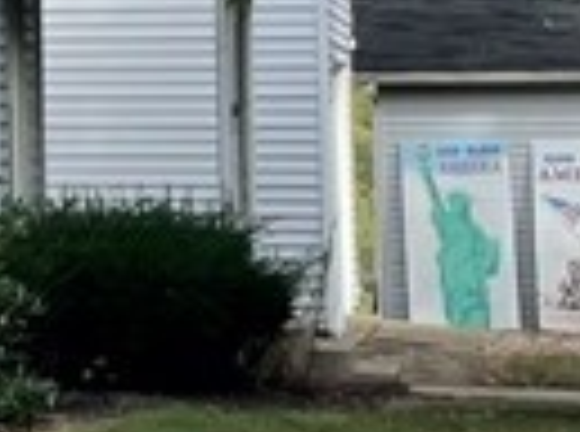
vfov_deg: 7.1
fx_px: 3459
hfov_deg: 8.9
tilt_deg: +4.4
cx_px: -661
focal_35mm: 207
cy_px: -148
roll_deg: +0.6
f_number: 1.6
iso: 32
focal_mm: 4.2
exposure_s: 1/1366
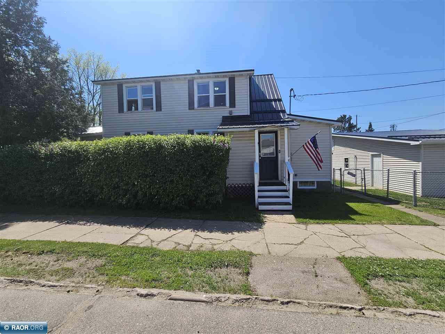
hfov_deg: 106.2
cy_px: 167
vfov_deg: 89.9
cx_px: 222
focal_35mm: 13
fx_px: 167
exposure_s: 1/2216
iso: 50
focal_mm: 2.2
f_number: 2.2
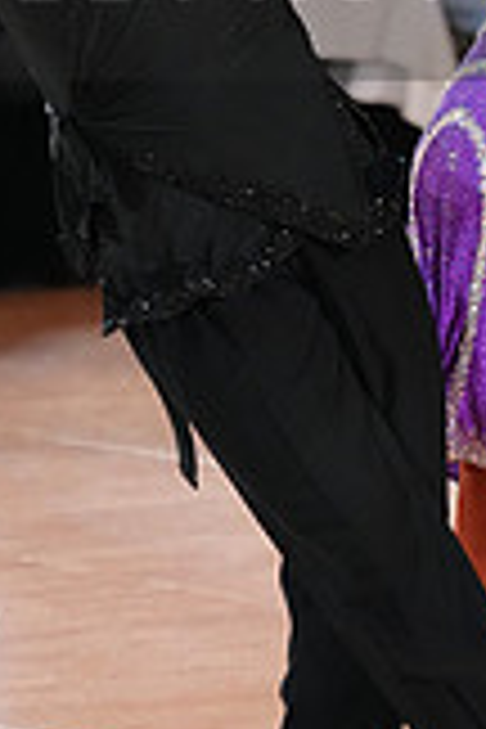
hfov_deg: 3.6
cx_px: 448
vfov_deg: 5.4
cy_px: -68
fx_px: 7735
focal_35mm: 382
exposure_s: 1/640
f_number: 3.2
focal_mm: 107
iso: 3200
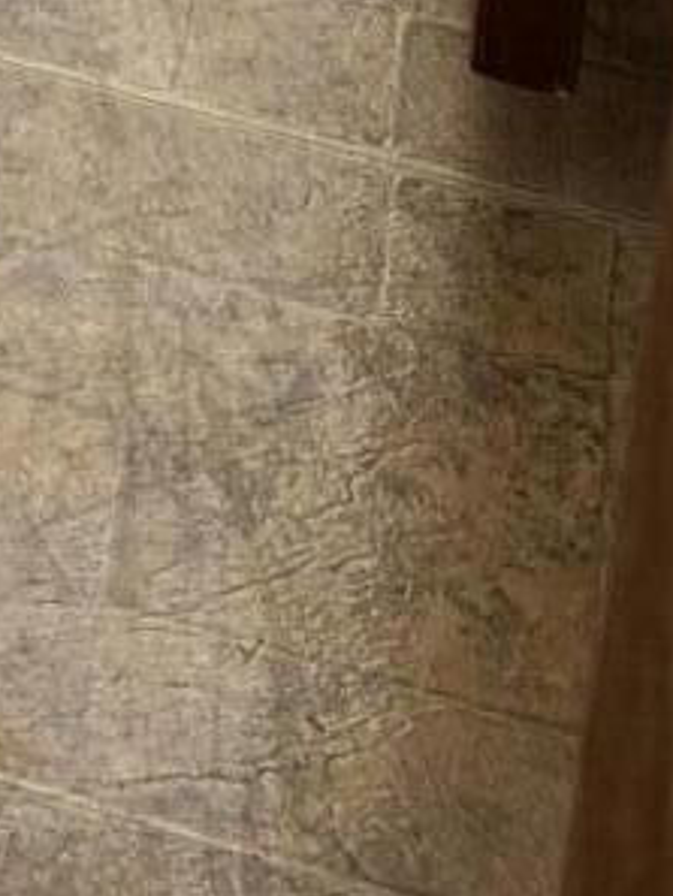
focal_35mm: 175
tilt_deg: -15.8
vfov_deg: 8.6
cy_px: -2112
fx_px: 4533
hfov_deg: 7.8
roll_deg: -1.4
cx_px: -993
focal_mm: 5.7
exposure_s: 1/121
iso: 40
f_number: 1.5
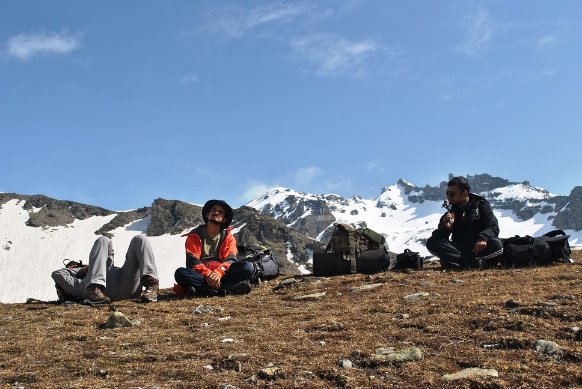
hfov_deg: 44.9
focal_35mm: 44
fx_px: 704
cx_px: 291
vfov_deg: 30.9
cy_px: 194
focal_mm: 29
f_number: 9
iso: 100
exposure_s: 1/320
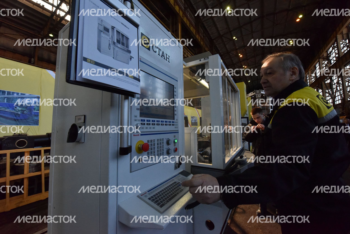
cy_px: 117
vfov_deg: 81.2
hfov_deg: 104.2
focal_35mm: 14
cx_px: 175
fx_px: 136
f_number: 8
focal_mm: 14
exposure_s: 1/1000
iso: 5000
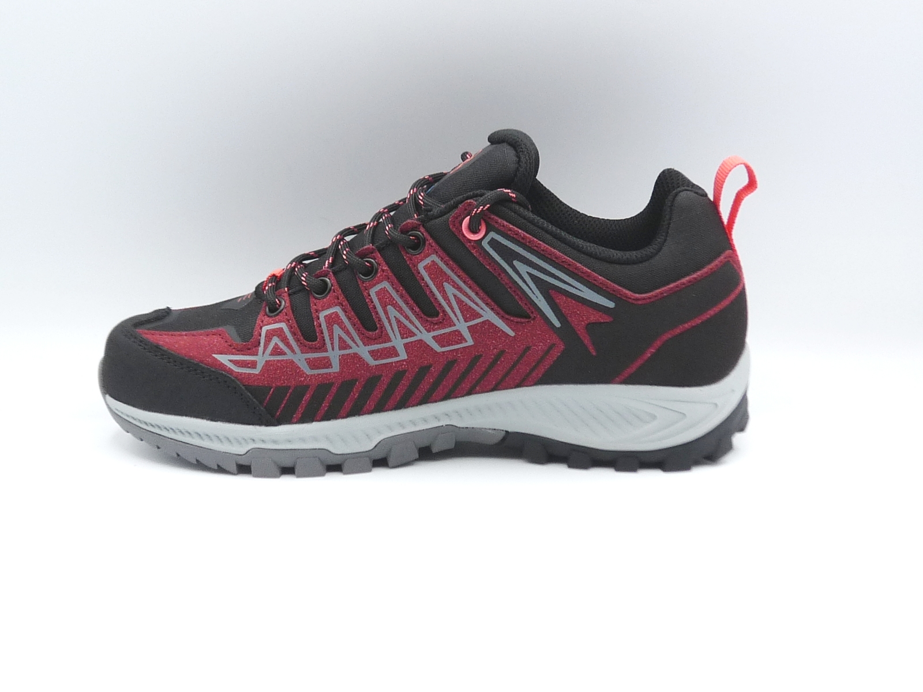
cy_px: 346
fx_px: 1280
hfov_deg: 39.7
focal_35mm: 48
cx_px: 462
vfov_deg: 30.3
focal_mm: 4.8
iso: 100
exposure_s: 1/100
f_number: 4
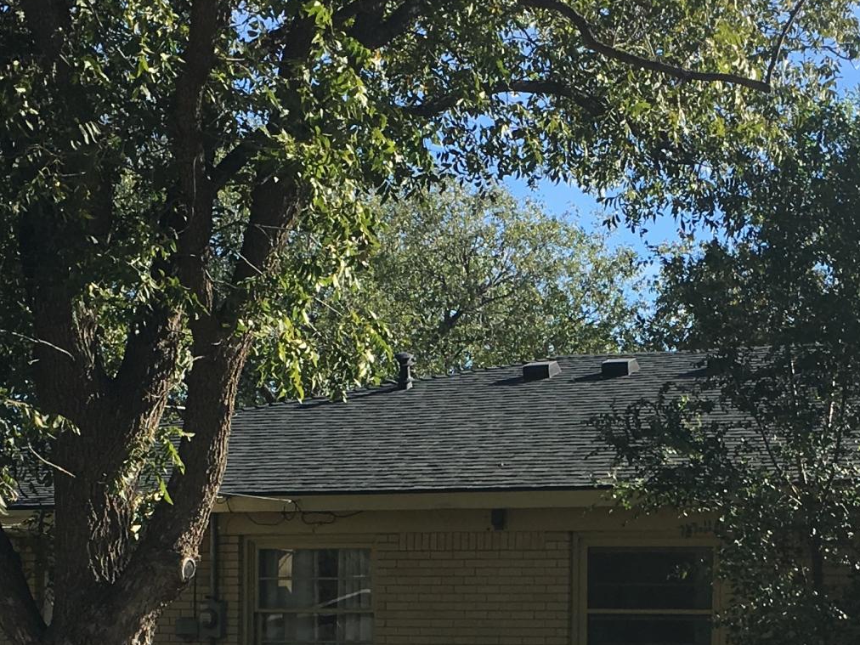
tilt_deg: -3.1
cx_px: 608
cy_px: 740
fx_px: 2137
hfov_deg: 22.6
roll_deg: +0.0
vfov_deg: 16.6
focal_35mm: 86
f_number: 2.2
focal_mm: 4.15
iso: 25
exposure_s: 1/884
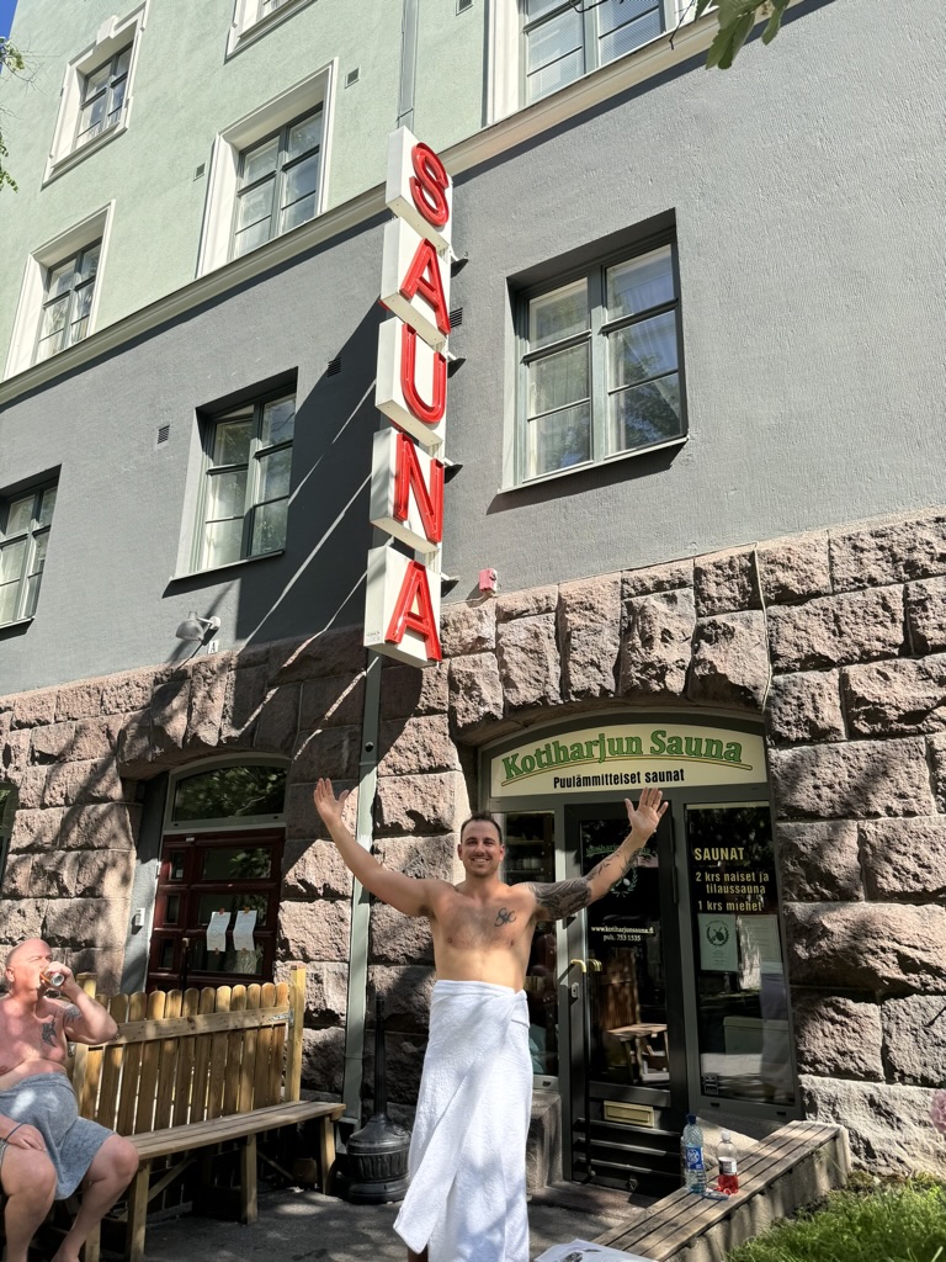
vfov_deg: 71.6
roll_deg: -1.5
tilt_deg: +17.7
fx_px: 875
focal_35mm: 24
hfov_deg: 56.8
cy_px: 631
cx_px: 473
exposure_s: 1/1285
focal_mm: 6.76
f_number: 1.78
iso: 80
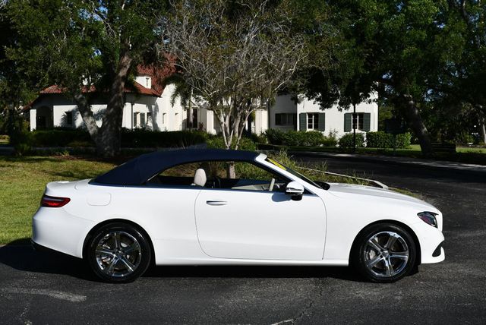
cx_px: 243
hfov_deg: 41.1
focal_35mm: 48
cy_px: 162
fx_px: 649
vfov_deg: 28.1
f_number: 9
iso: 100
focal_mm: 24
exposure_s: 1/320
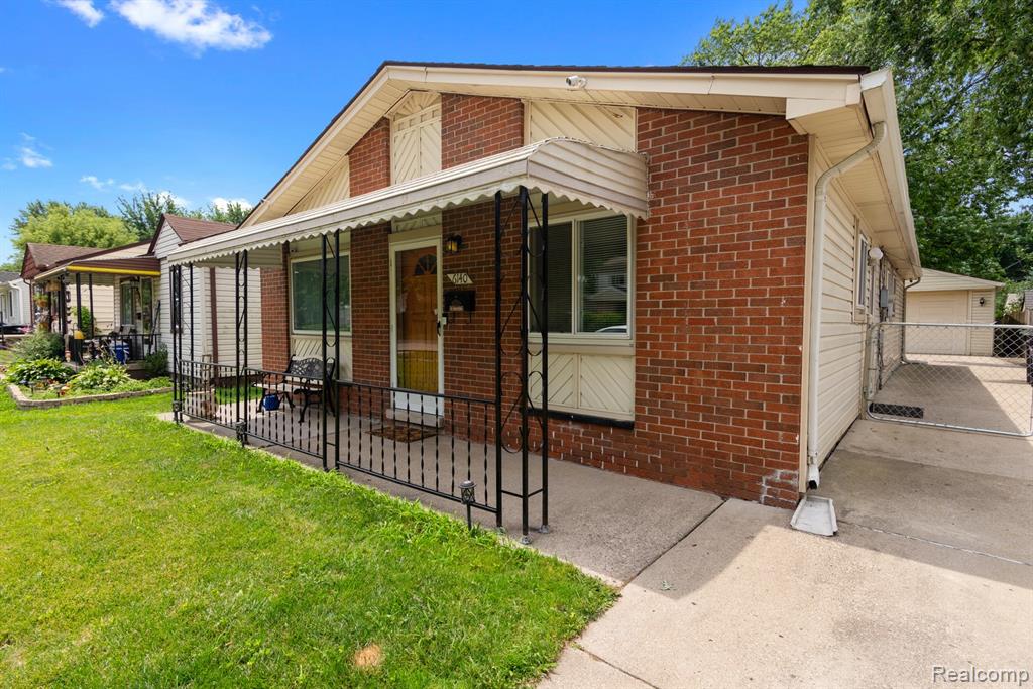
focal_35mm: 17
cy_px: 344
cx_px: 516
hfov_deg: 93.3
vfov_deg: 70.5
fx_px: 488
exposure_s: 1/500
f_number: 8
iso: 400
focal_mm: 17
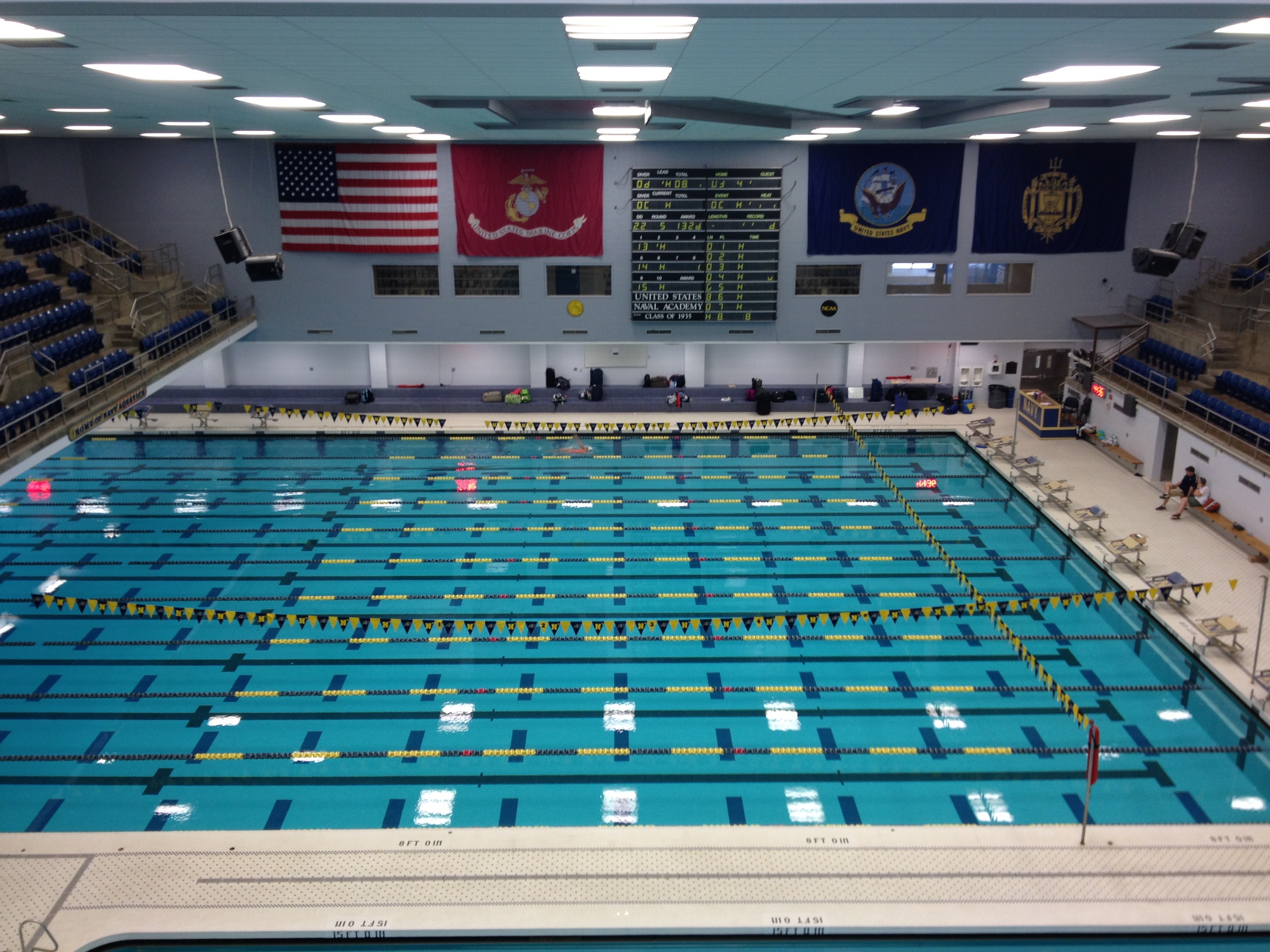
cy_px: 476
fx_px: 1284
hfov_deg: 52.6
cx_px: 635
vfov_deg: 40.7
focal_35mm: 35
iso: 50
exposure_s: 1/30
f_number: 2.4
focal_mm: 4.28
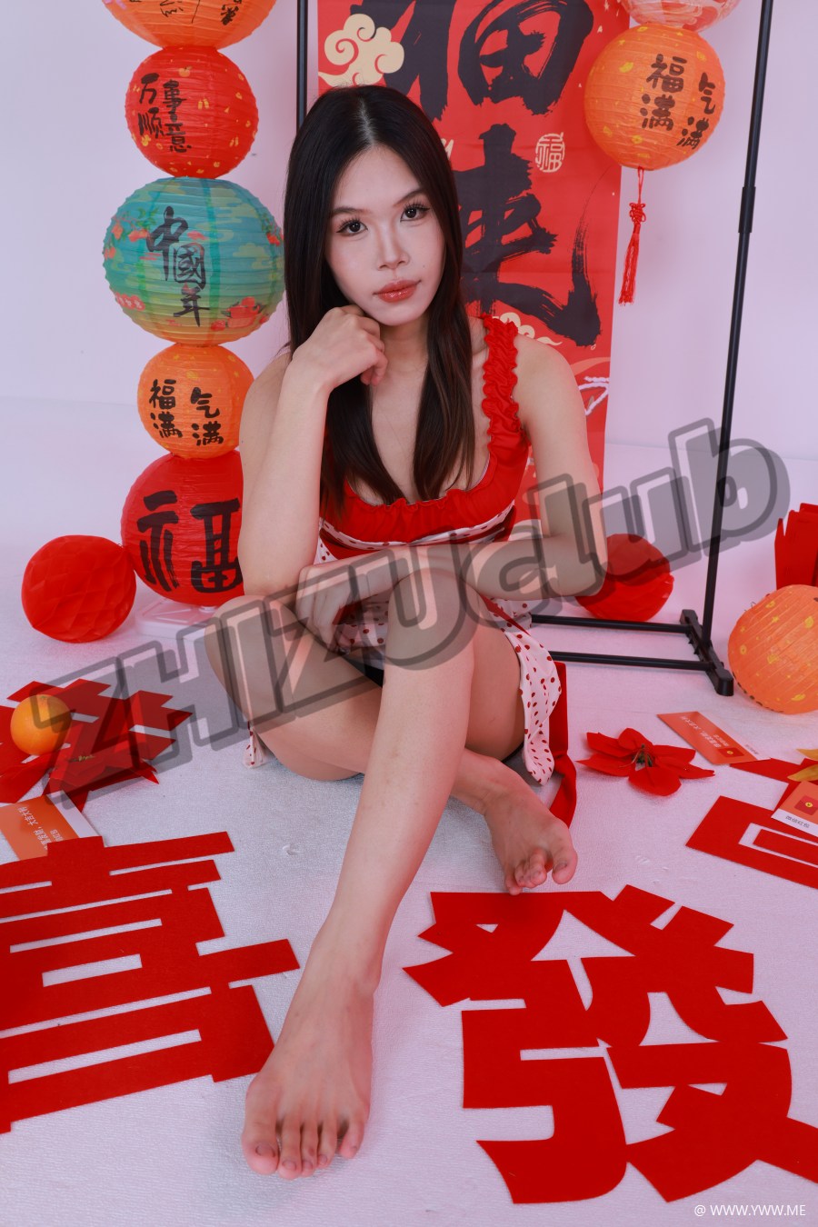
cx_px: 409
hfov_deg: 42.3
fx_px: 1057
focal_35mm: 31
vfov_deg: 60.3
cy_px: 614
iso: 160
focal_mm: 32
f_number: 8
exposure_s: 1/80
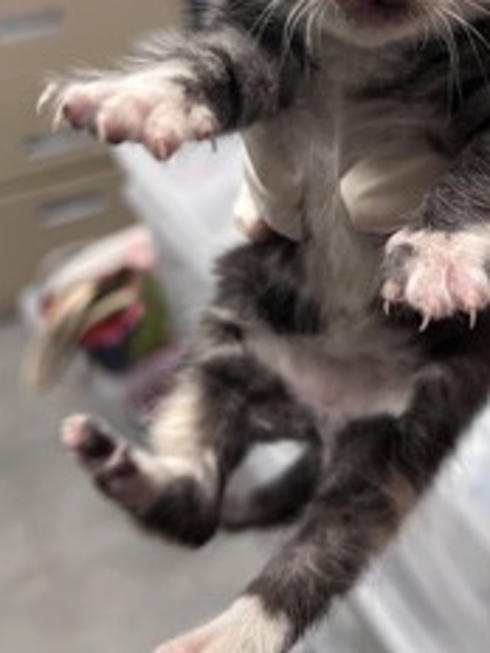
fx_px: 887
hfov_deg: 30.6
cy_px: 146
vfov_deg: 39.1
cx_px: 328
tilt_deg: -25.6
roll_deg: +6.5
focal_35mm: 47
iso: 125
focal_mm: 5.7
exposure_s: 1/120
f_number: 1.5
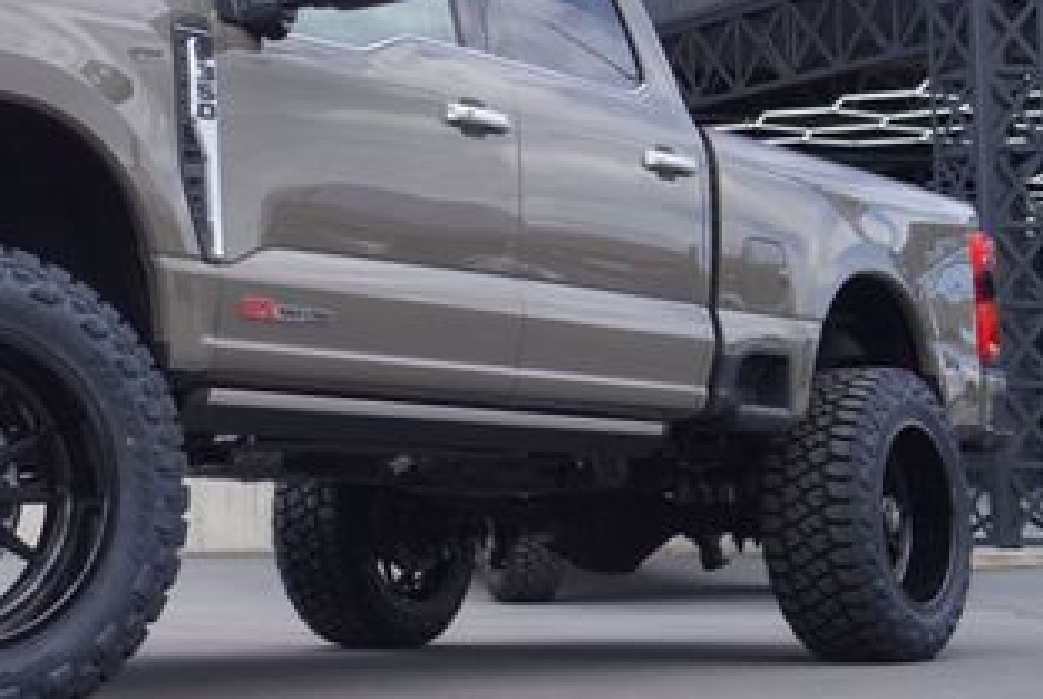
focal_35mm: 80
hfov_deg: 24.4
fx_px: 2321
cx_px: 47
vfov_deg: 17.0
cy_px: 134
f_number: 7.1
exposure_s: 1/160
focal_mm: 26
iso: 100
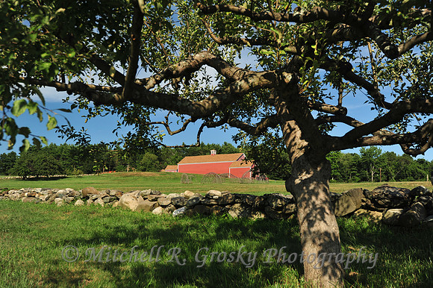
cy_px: 144
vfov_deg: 37.8
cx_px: 216
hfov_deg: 54.5
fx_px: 421
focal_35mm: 35
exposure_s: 1/500
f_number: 5
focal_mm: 35
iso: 200
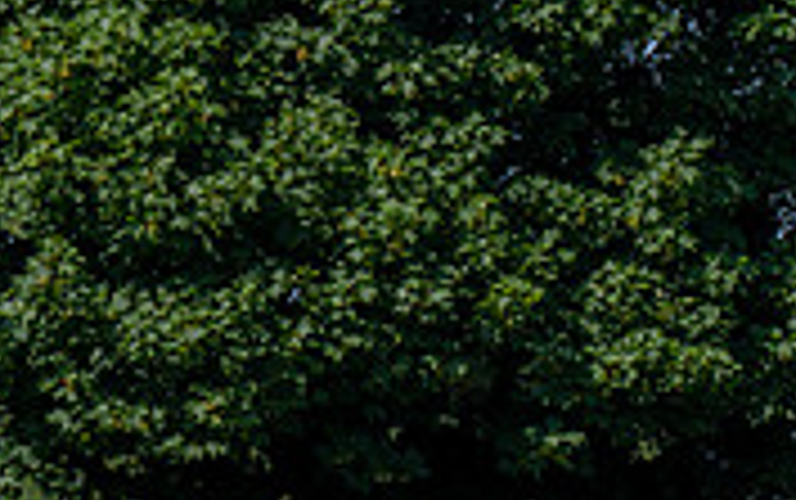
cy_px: 1009
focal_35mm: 1166
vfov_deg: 1.1
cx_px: 304
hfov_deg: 1.8
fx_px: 25319
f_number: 4
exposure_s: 1/2000
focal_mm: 200
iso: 125
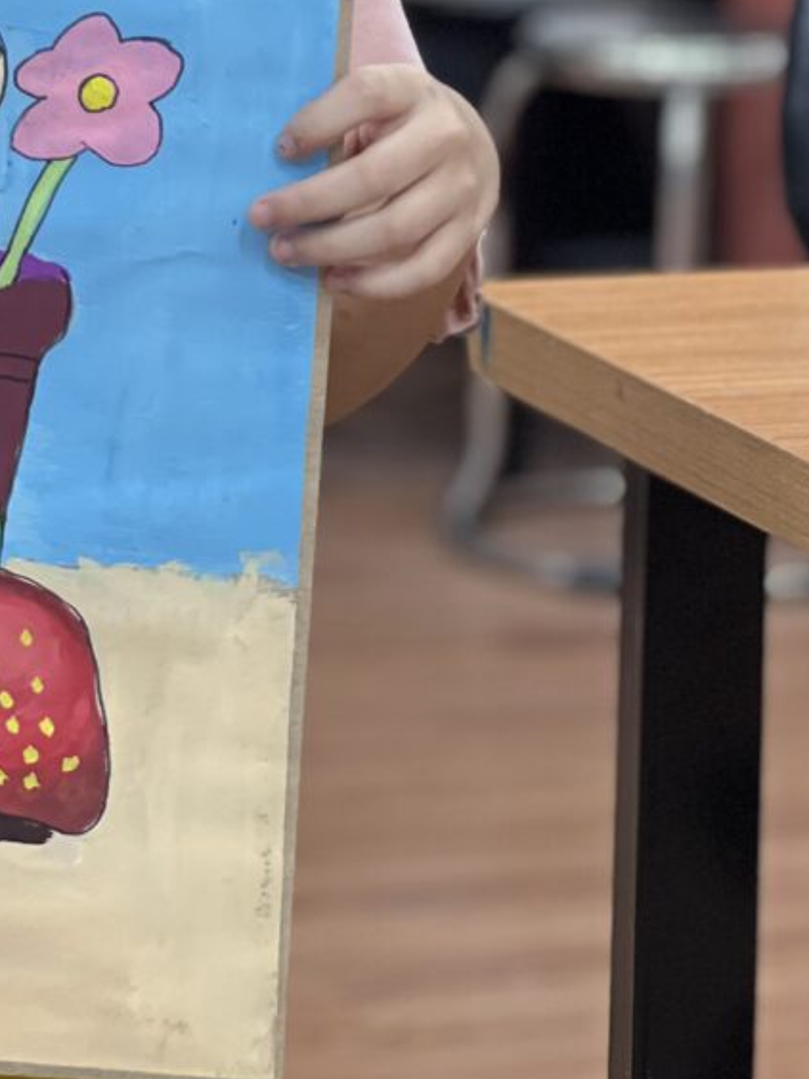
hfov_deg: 8.1
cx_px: -122
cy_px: -20
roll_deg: -1.4
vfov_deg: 10.8
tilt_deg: -6.1
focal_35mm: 182
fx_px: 5671
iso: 160
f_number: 2.8
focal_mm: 9
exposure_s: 1/40
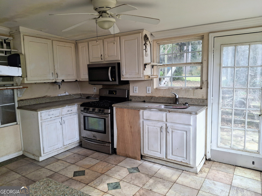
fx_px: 189
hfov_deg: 69.4
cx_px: 131
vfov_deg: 54.9
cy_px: 98
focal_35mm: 25
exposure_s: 1/120
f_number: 1.8
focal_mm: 4.69
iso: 40
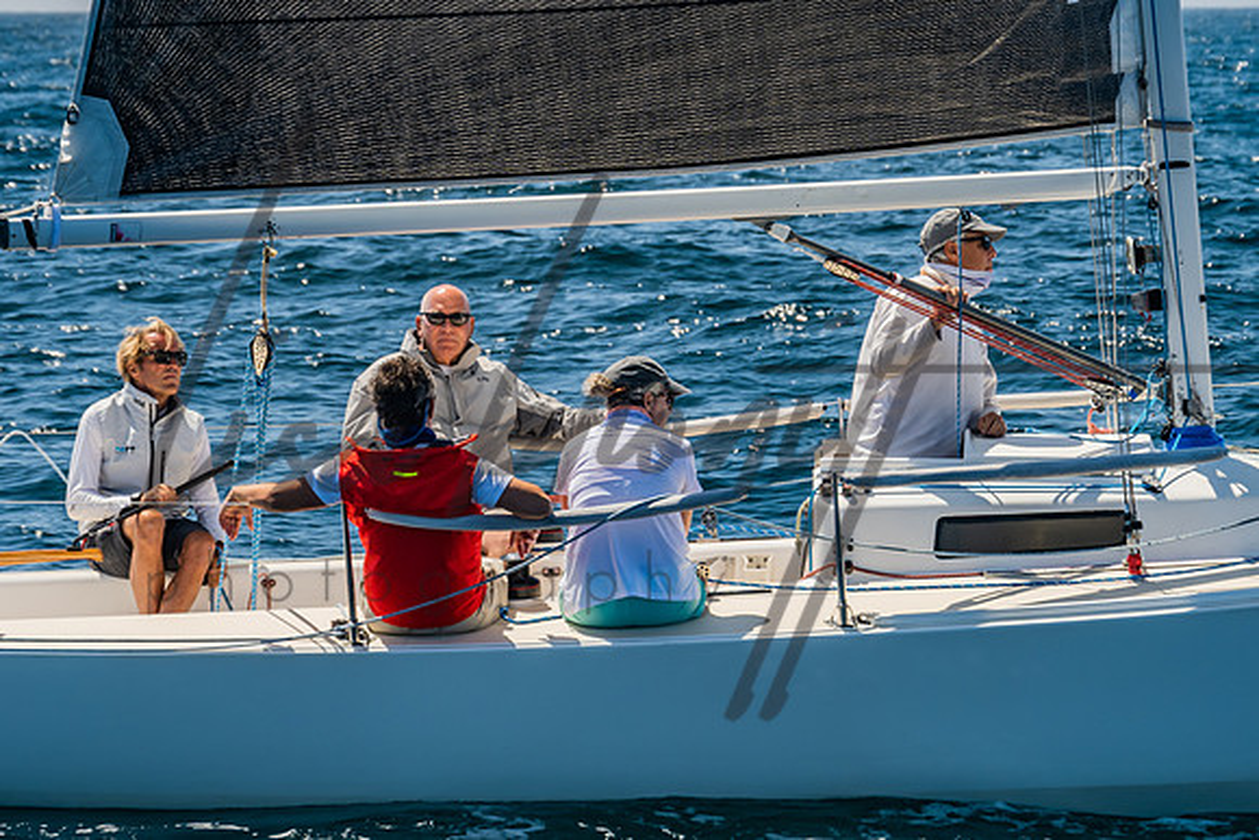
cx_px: 676
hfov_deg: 10.3
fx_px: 6983
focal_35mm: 200
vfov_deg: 6.9
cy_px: 234
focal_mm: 110
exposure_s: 1/320
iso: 160
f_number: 6.3
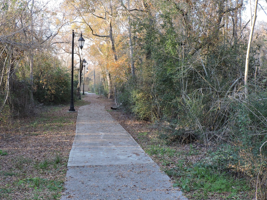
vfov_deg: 24.4
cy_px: 82
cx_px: 97
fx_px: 463
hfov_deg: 32.0
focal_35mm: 60
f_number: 3.4
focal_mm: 7.7
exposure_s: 1/50
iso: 100
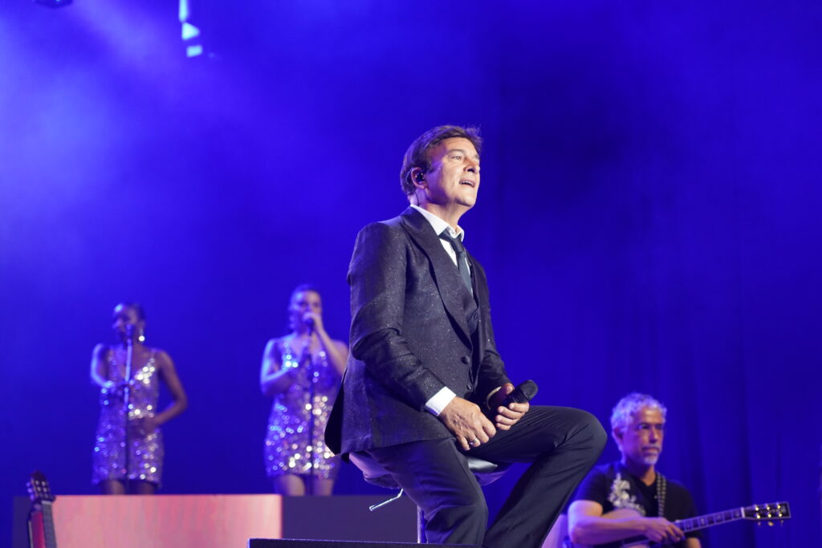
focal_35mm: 105
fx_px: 2398
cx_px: 411
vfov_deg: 13.0
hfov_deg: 19.5
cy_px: 274
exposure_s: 1/160
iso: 2000
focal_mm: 105
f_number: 4
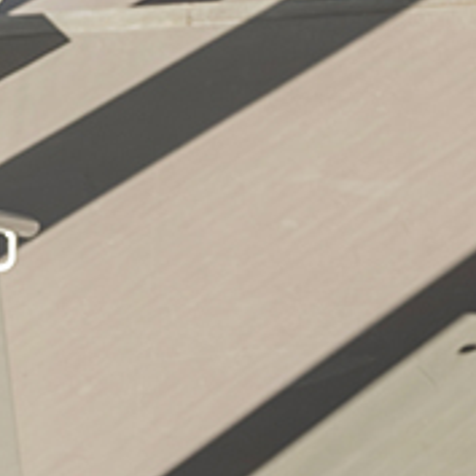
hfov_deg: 6.9
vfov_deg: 7.4
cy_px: -186
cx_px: 1320
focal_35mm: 234
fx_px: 3640
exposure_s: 1/400
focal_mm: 45
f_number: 5.6
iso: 800
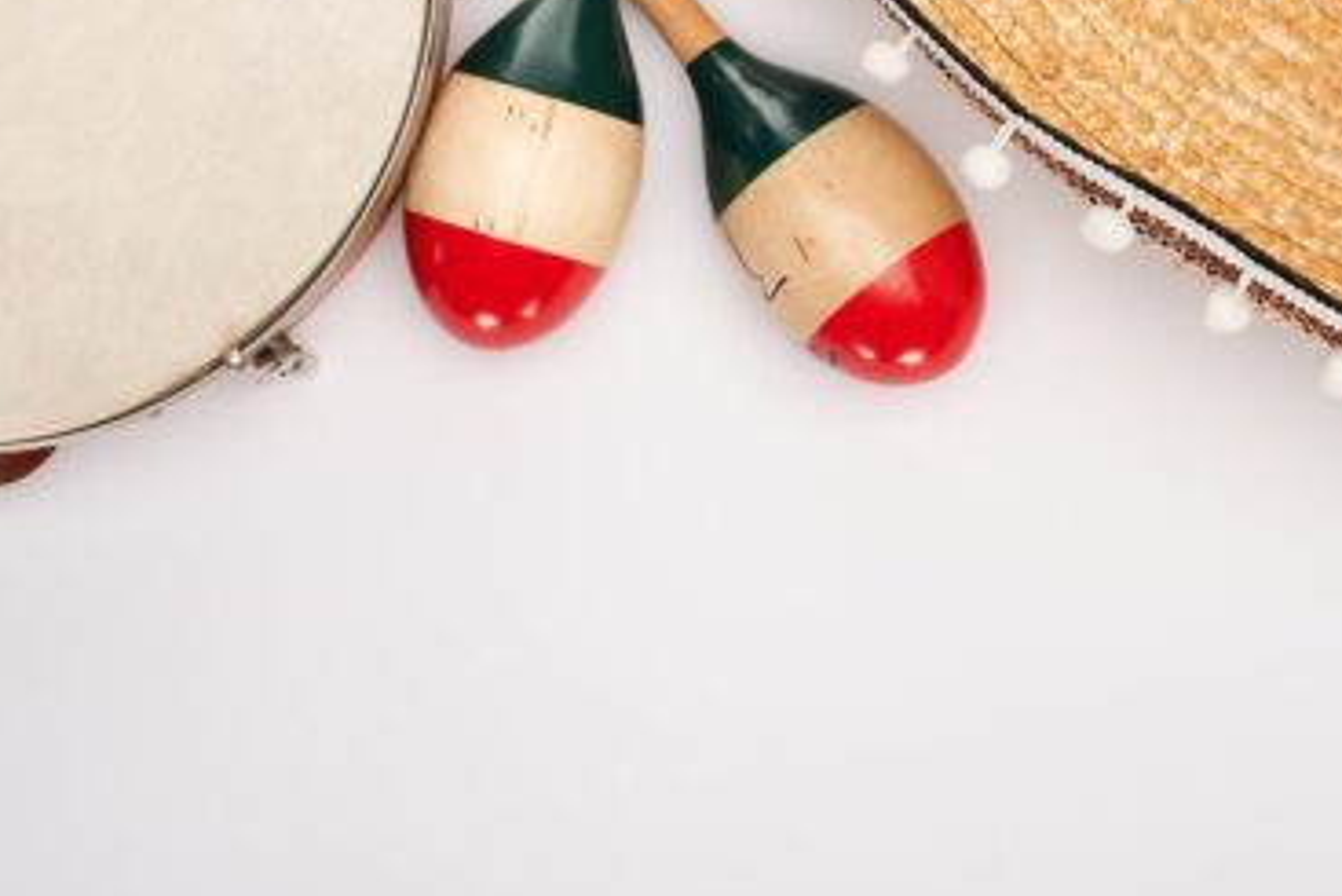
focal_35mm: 75
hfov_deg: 27.0
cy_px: 324
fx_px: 2797
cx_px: 768
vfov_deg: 18.2
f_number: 9
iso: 160
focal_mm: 50
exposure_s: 1/160
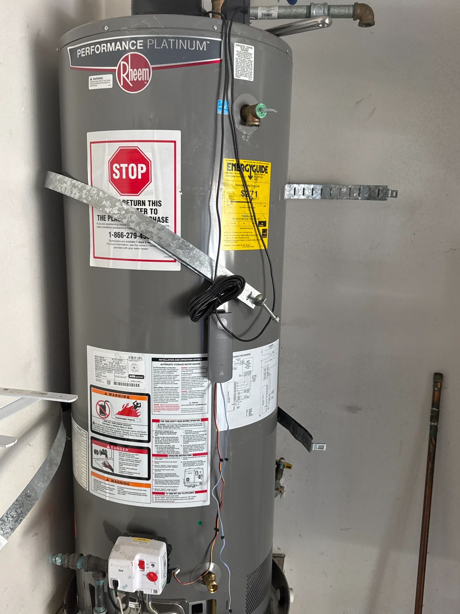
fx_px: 549
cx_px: 215
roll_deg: -0.8
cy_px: 334
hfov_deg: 45.4
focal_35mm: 31
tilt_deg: -10.4
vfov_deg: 58.3
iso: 200
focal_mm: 6.76
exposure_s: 1/121
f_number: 1.78
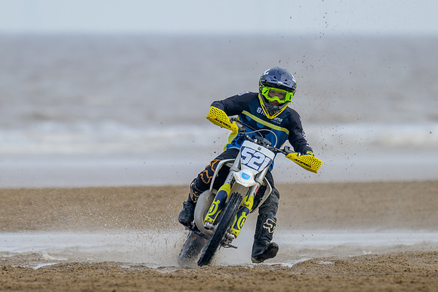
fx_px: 13003
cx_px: 219
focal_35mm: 1069
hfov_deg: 1.9
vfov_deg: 1.3
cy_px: 183
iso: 320
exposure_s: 1/500
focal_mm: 570
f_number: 6.3
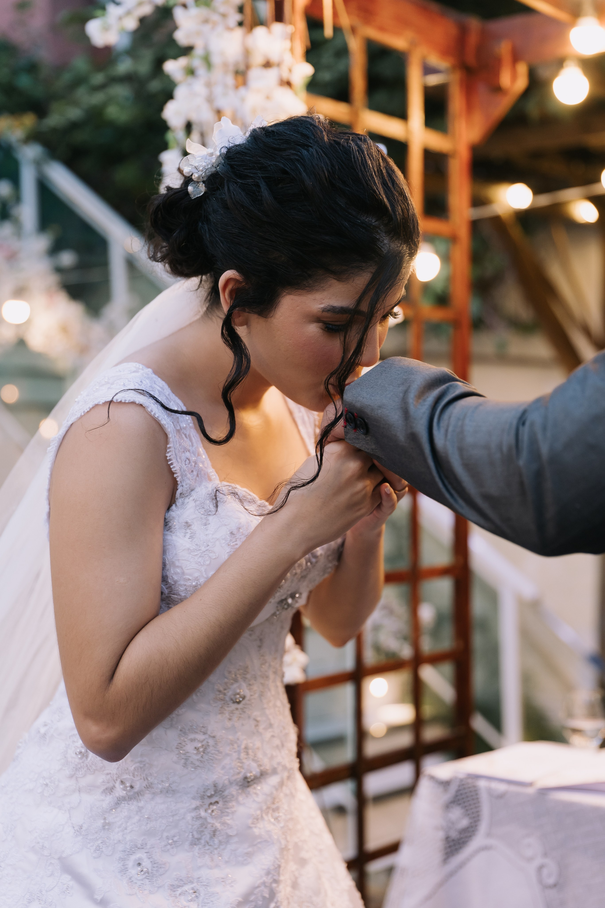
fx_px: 1412
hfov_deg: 24.2
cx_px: 302
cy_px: 454
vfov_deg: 35.6
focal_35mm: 56
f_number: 3.2
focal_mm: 54
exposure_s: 1/200
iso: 800
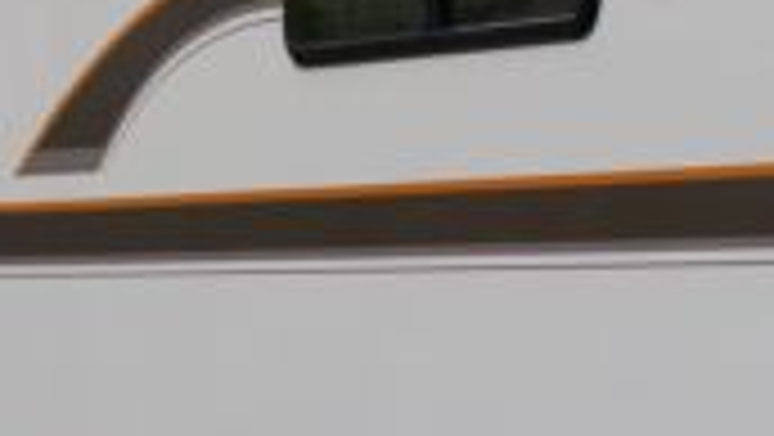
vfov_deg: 4.4
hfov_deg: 7.8
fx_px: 5647
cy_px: 290
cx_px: 153
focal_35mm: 275
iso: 100
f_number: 5.6
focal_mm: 60
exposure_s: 1/125
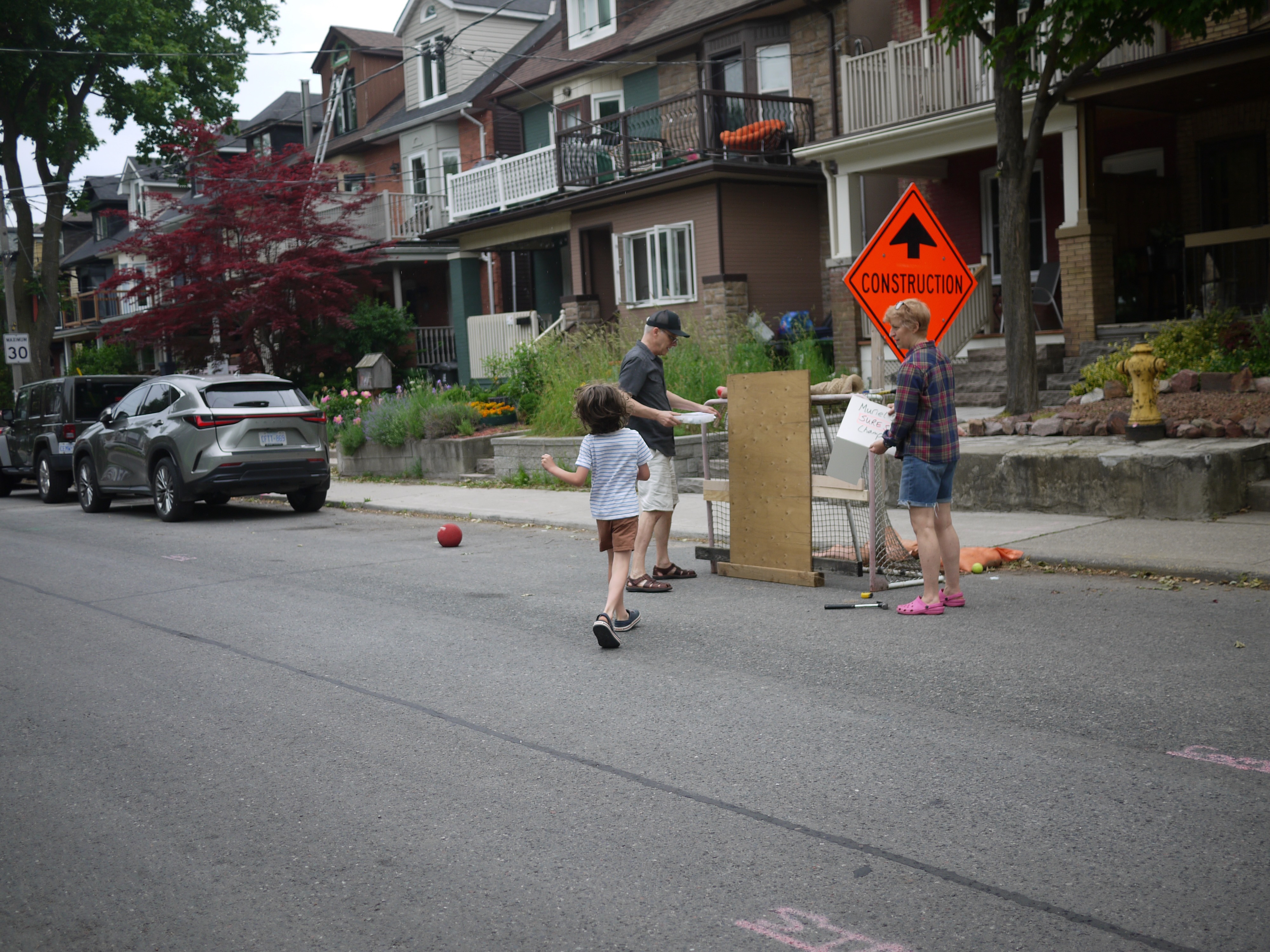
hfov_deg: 46.8
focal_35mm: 40
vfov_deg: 36.0
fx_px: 1468
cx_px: 635
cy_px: 476
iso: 100
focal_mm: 20
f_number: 1.8
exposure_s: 1/800
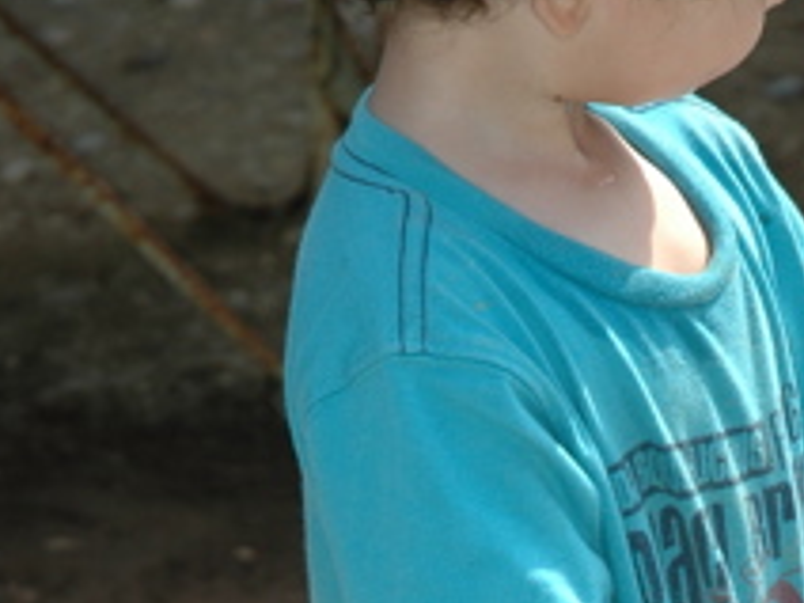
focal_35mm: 304
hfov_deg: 6.5
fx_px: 7061
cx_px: 643
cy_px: 671
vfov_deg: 4.9
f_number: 4.5
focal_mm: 70
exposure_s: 1/500
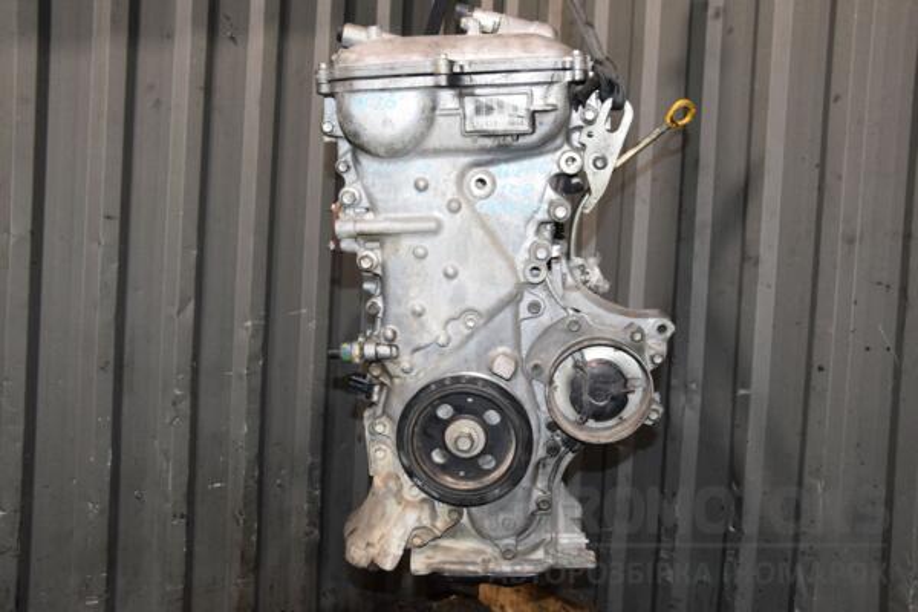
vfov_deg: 40.0
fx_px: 841
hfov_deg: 57.2
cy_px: 306
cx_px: 459
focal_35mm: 33
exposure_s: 1/60
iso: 1600
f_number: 5.6
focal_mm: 22
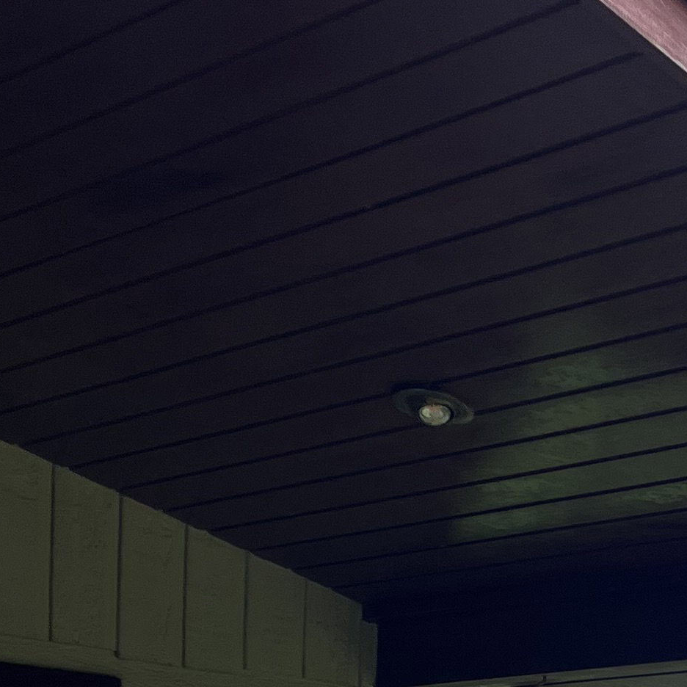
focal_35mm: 99
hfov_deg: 16.9
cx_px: 807
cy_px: 910
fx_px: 2223
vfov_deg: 16.5
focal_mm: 5.1
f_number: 1.6
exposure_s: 1/278
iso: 40
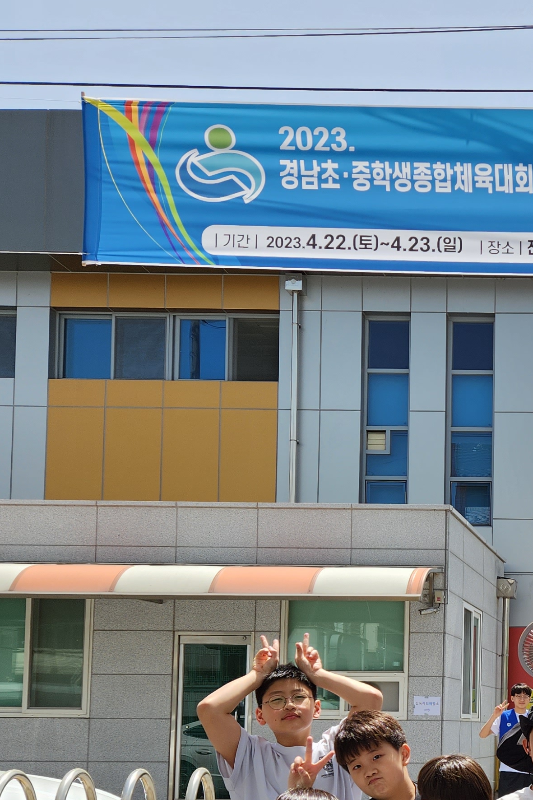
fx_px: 1199
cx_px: 661
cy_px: 649
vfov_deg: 35.6
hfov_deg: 22.8
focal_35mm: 54
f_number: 1.8
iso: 20
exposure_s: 1/1173
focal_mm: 5.4
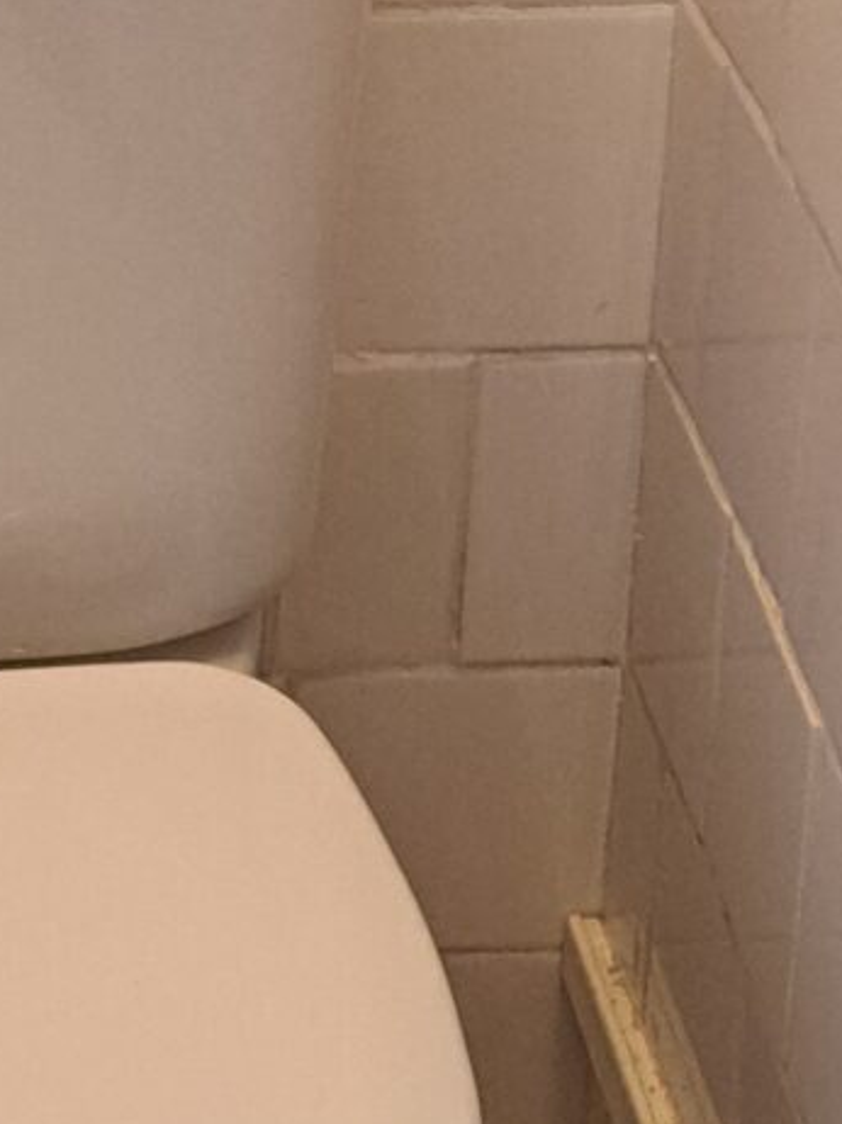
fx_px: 4317
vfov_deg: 14.8
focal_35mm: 133
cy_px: 727
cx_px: -153
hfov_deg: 10.9
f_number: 1.8
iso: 400
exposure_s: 1/40
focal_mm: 5.23
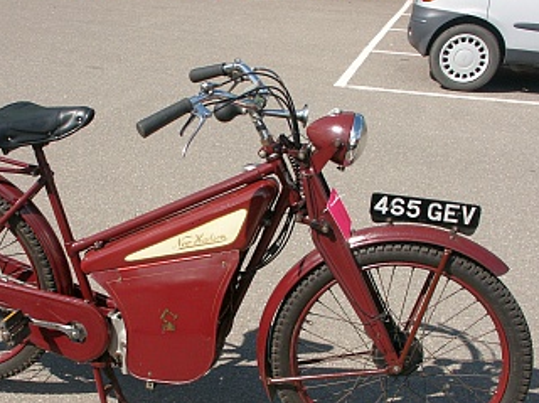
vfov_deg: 25.5
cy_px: 243
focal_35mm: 57
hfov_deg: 33.6
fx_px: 886
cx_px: 188
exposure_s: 1/350
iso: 100
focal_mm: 10.02
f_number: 5.6
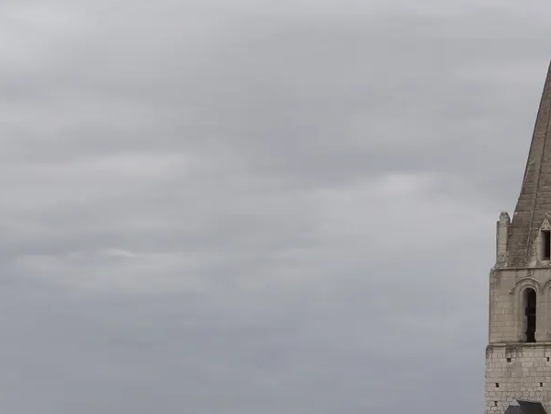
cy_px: 408
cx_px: 490
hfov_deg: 17.5
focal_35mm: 111
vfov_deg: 13.2
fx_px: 1767
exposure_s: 1/250
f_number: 4.3
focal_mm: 9.4
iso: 80
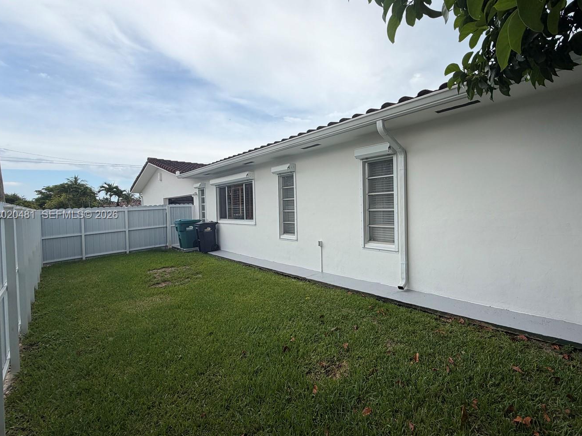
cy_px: 215
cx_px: 334
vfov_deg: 74.7
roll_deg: +1.0
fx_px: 286
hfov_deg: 90.4
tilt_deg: -1.2
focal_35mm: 17
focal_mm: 2.22
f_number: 2.2
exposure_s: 1/770
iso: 25
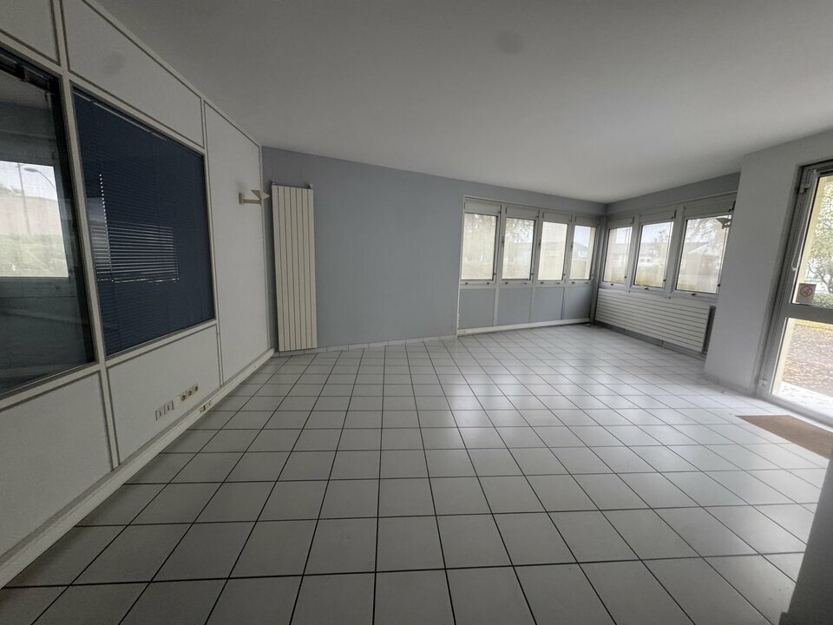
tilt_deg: -8.5
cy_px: 312
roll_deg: -1.9
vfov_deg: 85.7
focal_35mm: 14
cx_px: 416
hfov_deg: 102.1
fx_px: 337
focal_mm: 2.22
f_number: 2.2
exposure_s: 1/72
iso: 250
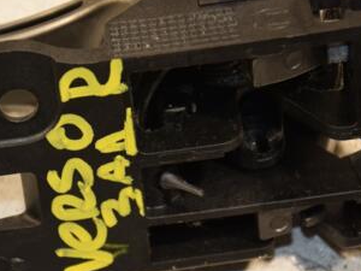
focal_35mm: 303
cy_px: 151
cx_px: 103
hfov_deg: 6.5
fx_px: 3159
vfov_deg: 4.9
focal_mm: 105
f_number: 5.6
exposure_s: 1/125
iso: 800
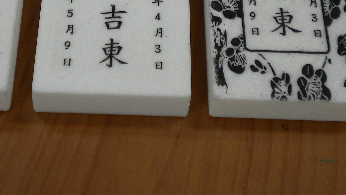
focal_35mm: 88
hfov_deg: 24.1
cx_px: 120
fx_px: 807
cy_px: -56
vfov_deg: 13.3
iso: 80
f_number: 3.5
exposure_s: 1/18
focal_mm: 7.4
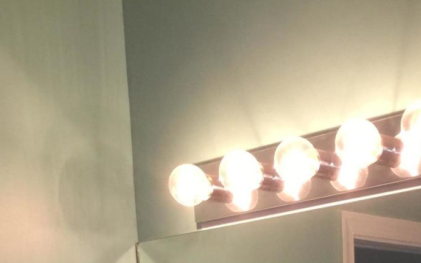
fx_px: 1021
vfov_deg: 12.2
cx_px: 343
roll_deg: +1.8
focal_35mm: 89
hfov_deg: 22.9
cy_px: 597
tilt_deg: -10.3
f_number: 2.2
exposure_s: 1/30
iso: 32
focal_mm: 4.15
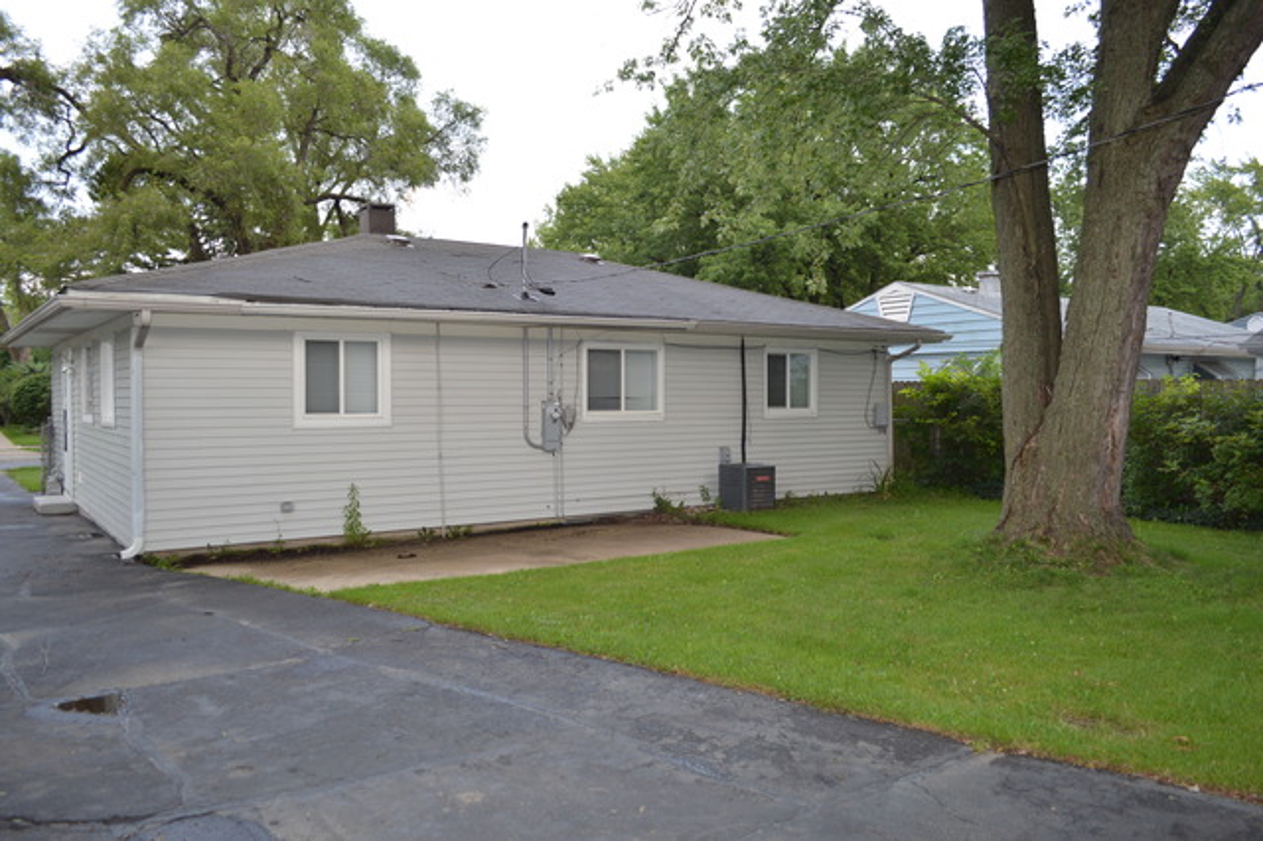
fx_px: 947
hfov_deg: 67.4
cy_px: 420
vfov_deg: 47.9
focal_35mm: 27
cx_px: 632
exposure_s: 1/125
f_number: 4
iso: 250
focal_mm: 18
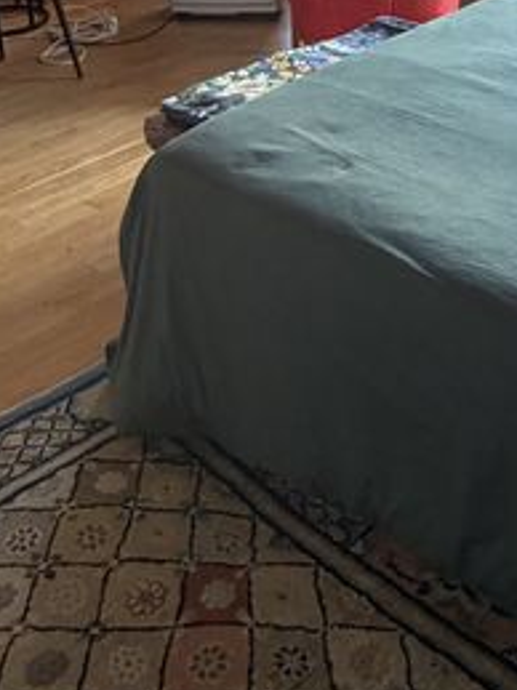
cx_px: 352
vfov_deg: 31.8
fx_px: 1076
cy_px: -51
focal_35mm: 54
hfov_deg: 26.8
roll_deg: +1.7
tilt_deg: -13.1
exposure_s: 1/62
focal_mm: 2.22
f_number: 2.2
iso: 320
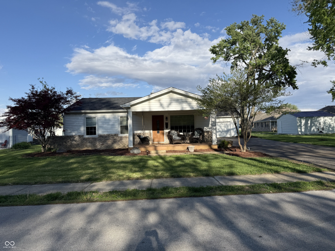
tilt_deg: +1.1
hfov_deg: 71.6
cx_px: 168
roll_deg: +2.6
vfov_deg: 56.8
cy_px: 126
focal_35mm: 24
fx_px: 232
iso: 80
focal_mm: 6.76
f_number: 1.78
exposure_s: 1/4167
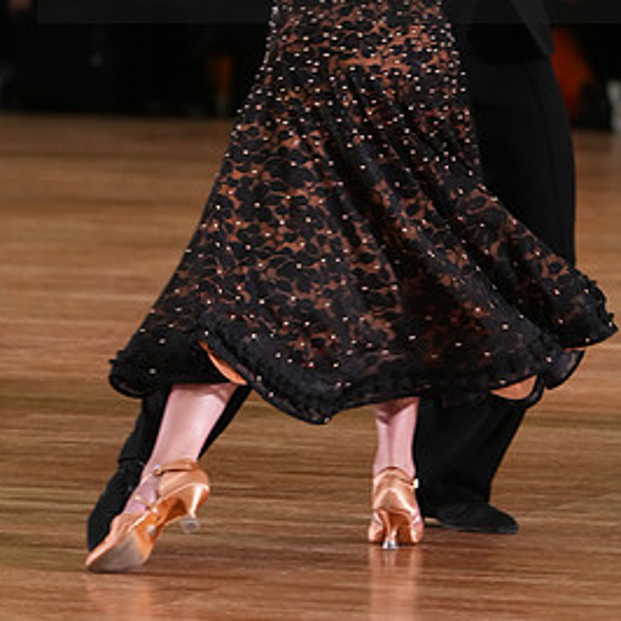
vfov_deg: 4.7
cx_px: 361
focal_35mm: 371
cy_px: -54
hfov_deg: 4.7
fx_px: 7530
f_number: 5.6
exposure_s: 1/200
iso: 3200
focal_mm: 200
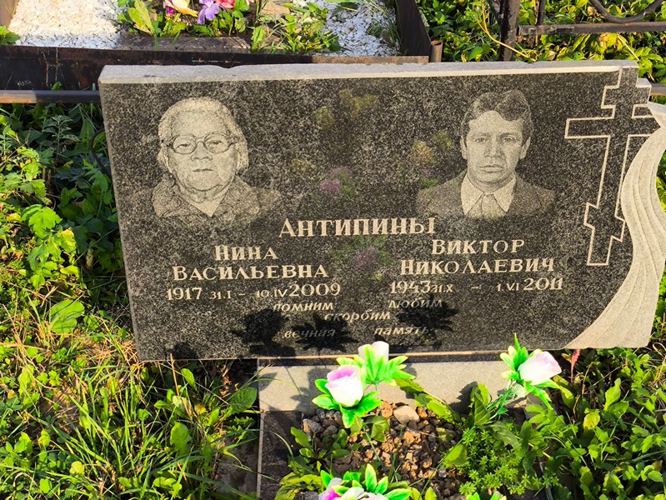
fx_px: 962
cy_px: 250
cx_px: 333
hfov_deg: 38.2
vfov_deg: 29.1
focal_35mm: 50
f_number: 1.7
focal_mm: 4.71
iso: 50
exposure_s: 1/569
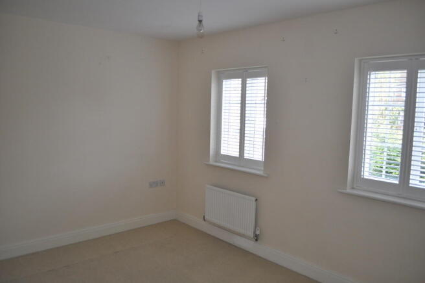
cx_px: 212
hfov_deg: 67.4
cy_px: 142
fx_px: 318
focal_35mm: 27
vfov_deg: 47.8
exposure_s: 1/125
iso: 500
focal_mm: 18
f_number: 3.5
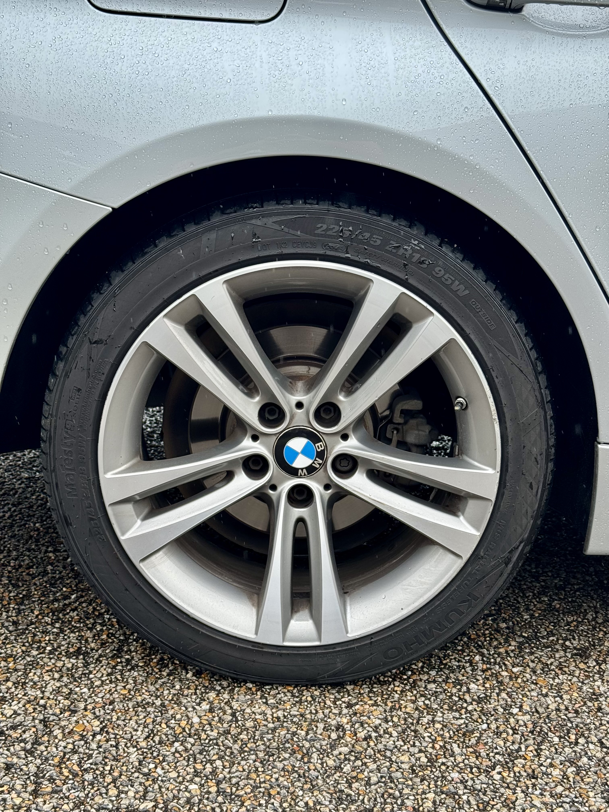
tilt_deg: -12.3
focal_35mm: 48
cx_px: 304
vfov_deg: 39.7
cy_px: 406
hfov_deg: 30.3
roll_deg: +1.6
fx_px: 1126
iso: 64
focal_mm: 6.76
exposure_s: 1/756
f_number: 1.78
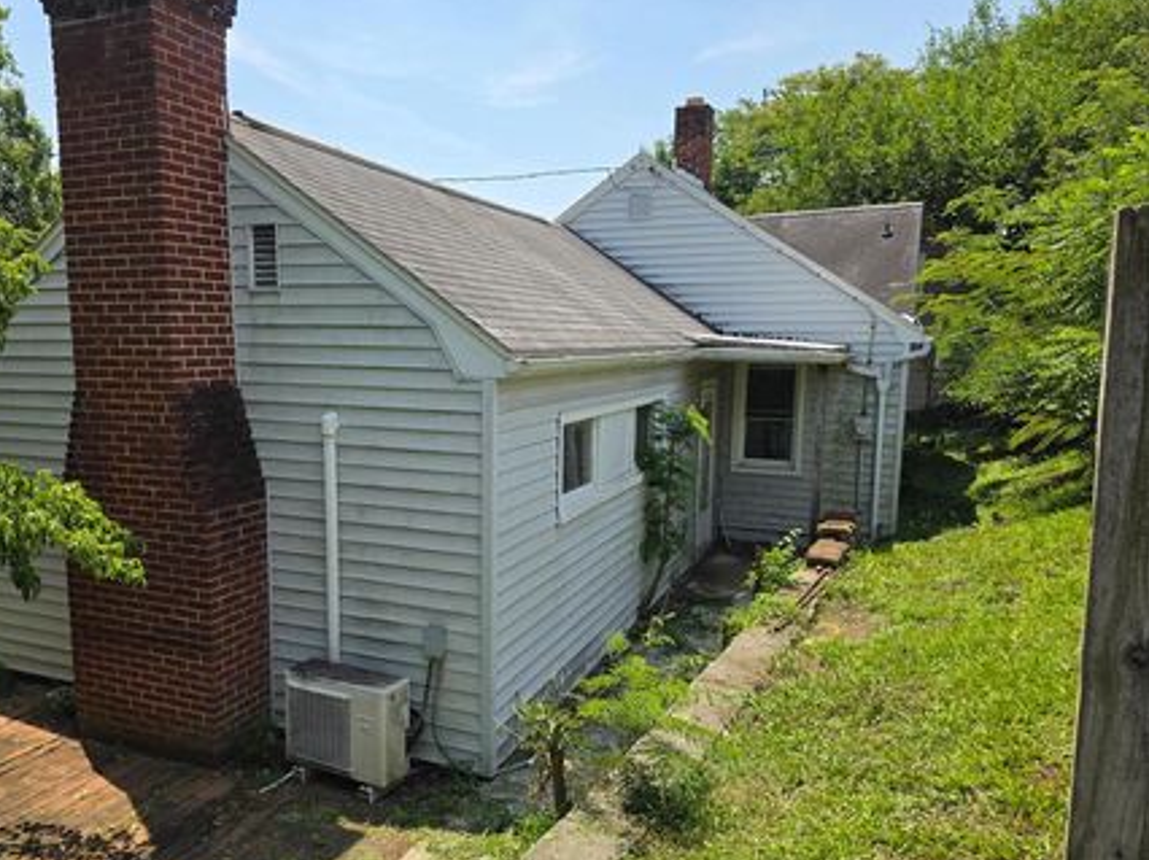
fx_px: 896
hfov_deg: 64.9
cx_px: 477
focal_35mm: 27
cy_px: 487
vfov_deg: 51.2
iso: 80
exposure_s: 1/3891
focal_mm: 6.3
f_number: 1.7
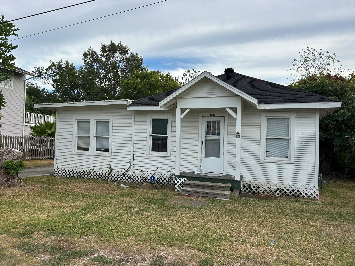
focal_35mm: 26
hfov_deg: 67.3
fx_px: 267
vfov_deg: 53.1
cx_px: 178
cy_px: 133
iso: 50
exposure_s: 1/2208
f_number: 1.5
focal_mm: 5.7
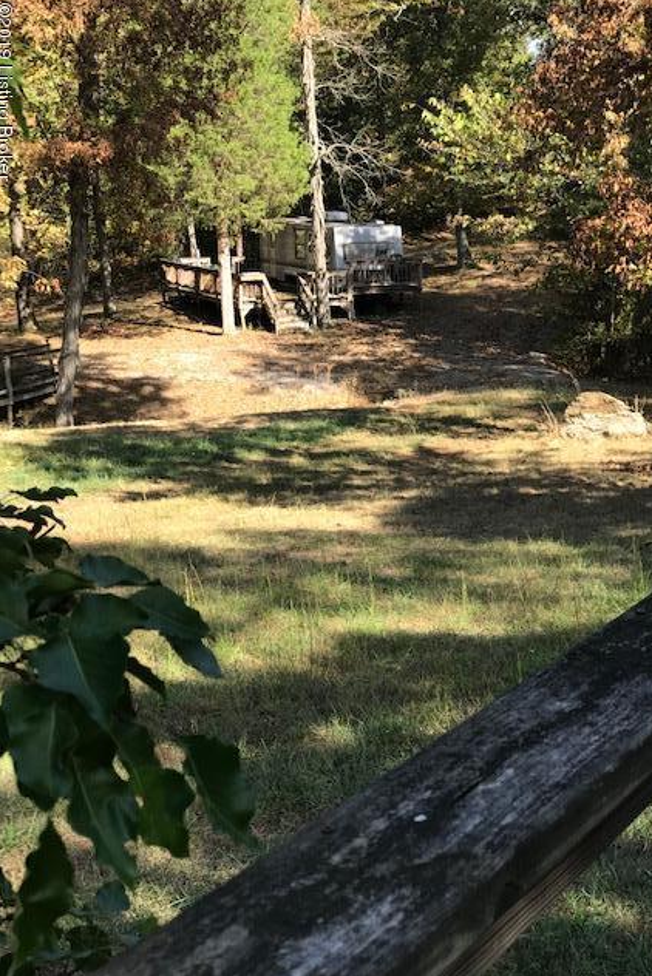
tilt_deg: -11.6
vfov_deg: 33.4
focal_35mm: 60
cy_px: 488
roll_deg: +0.2
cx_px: 345
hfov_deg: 22.6
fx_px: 1628
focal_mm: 6.6
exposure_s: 1/168
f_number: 2.8
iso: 20
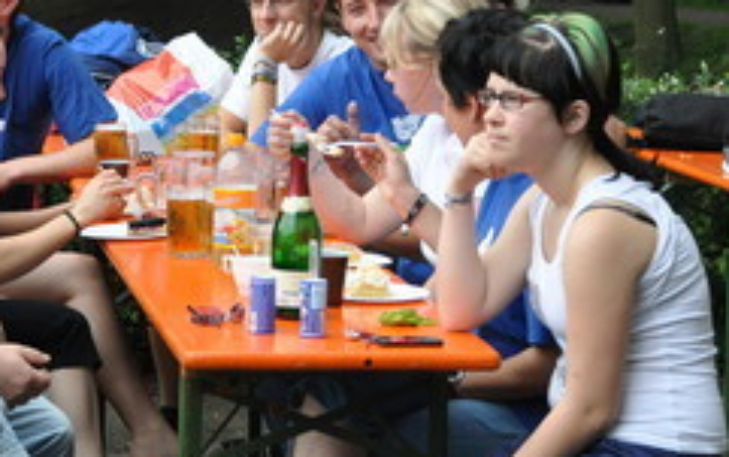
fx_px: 3022
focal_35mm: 152
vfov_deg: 8.6
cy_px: 182
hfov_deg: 13.7
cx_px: 215
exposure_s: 1/1000
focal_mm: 48
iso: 800
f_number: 4.8
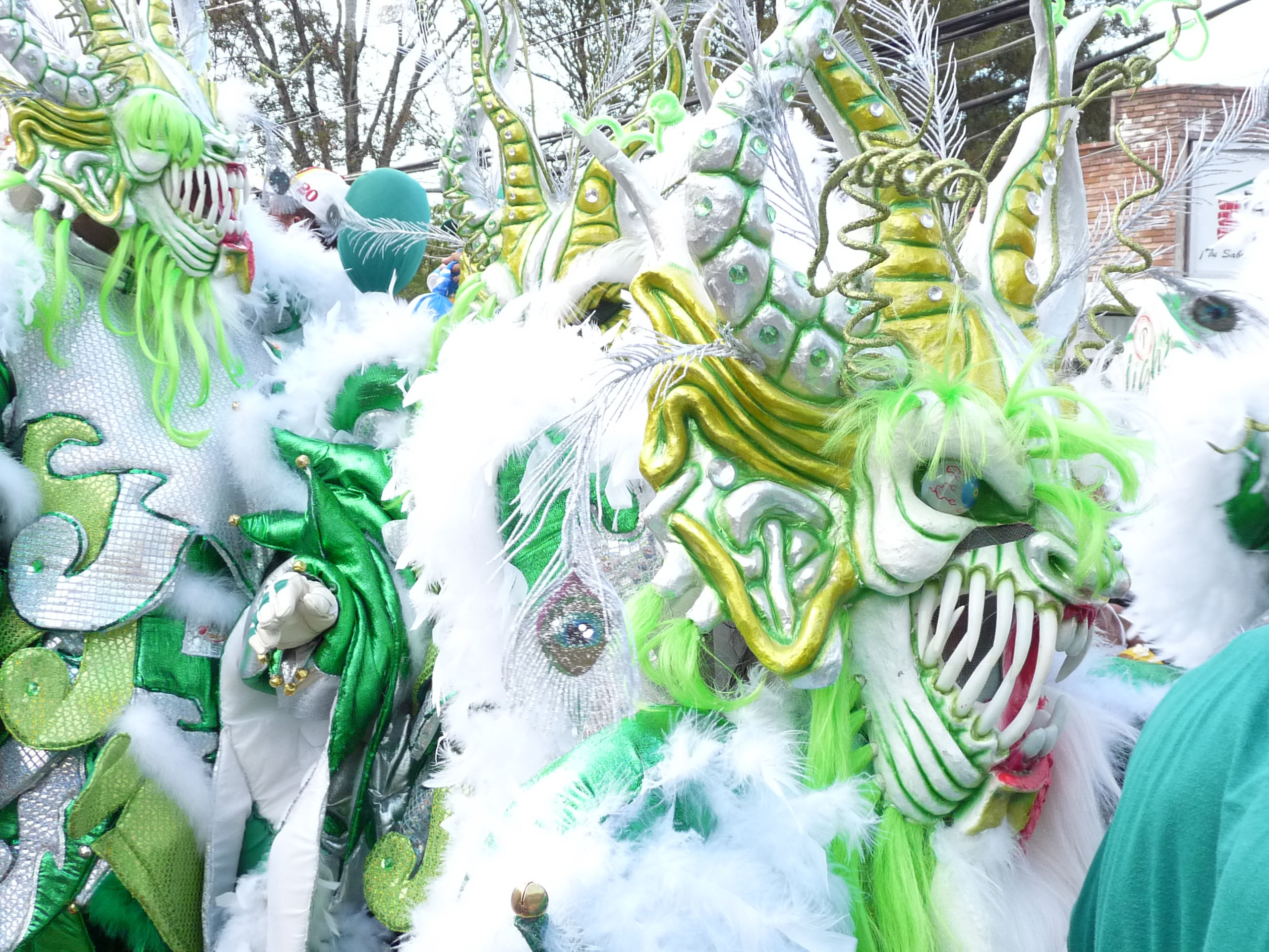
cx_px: 634
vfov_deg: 36.0
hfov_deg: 46.8
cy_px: 476
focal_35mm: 40
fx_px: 1466
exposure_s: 1/200
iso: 200
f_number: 2.8
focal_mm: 4.8
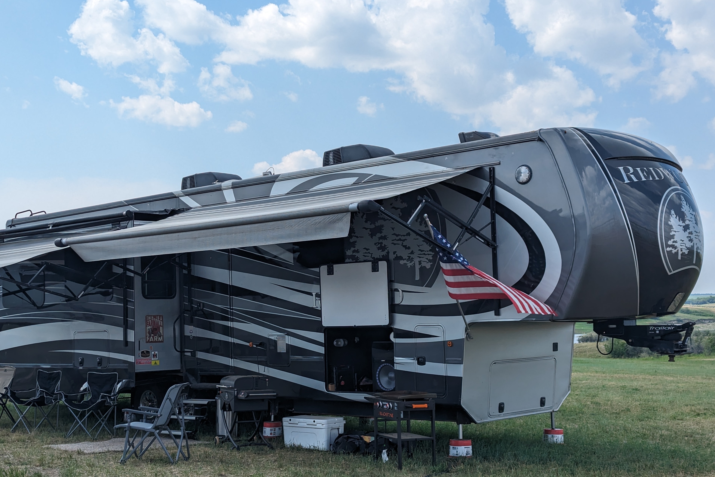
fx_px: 1053
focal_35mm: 53
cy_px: 282
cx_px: 338
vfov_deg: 25.5
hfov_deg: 37.5
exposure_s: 1/2053
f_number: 1.85
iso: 46
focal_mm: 6.81
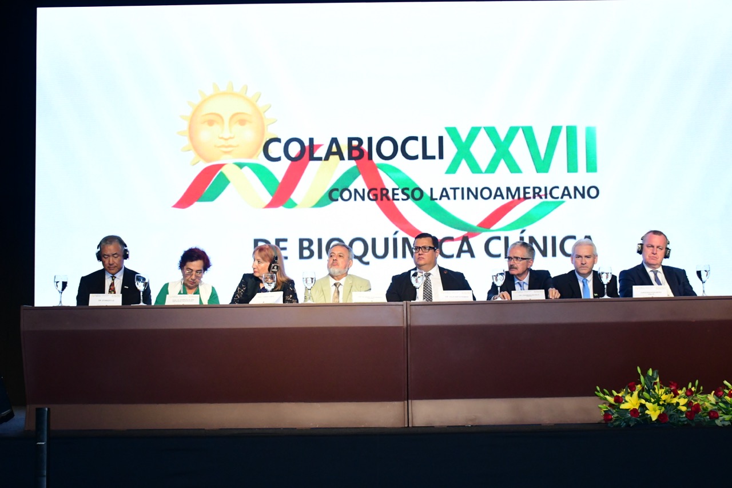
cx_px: 366
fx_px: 1159
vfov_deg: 23.8
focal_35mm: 57
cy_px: 244
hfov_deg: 35.1
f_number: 5.6
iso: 3200
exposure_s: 1/320
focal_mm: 38
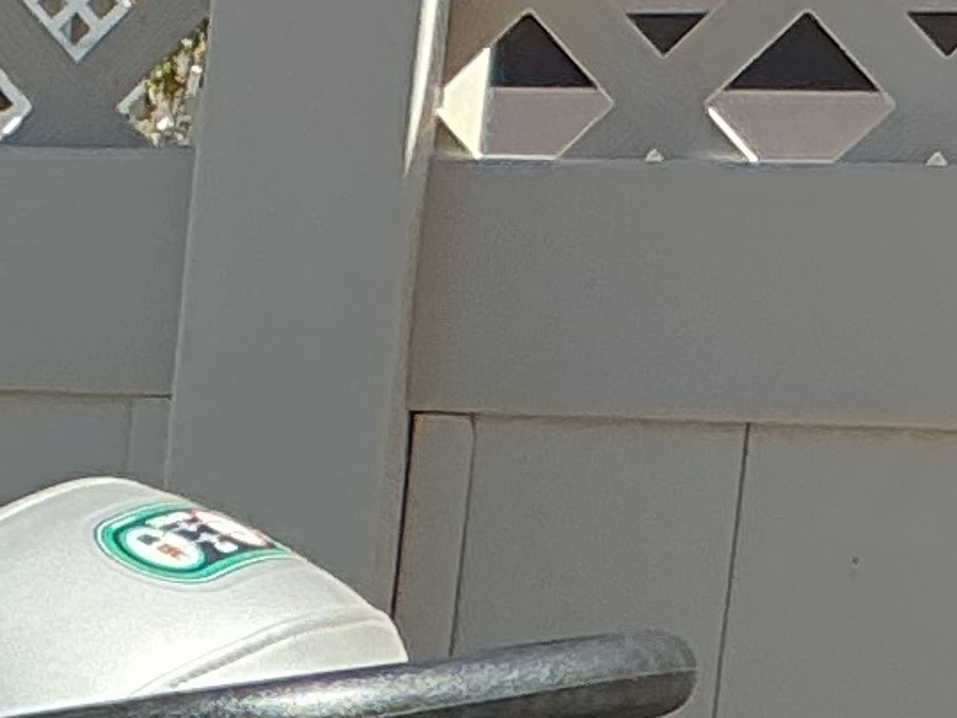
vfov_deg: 6.6
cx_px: -1200
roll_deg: -1.5
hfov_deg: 8.5
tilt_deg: -16.1
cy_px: 1587
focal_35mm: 217
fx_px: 5998
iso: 25
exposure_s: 1/613
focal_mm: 3
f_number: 1.8
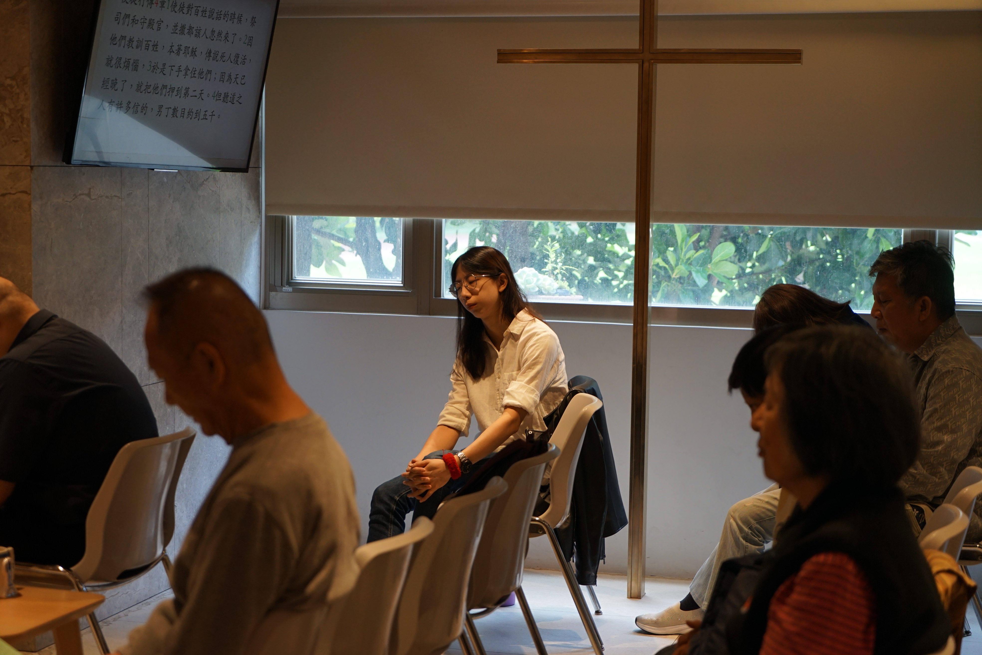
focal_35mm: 70
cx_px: 491
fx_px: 1909
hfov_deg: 28.8
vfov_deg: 19.5
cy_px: 328
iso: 640
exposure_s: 1/160
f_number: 4
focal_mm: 70
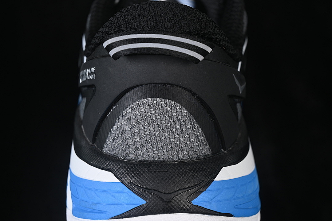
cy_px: 110
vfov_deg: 18.2
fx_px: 692
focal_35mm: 75
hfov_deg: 27.0
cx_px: 166
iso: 160
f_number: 6.3
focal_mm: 50
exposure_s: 1/60
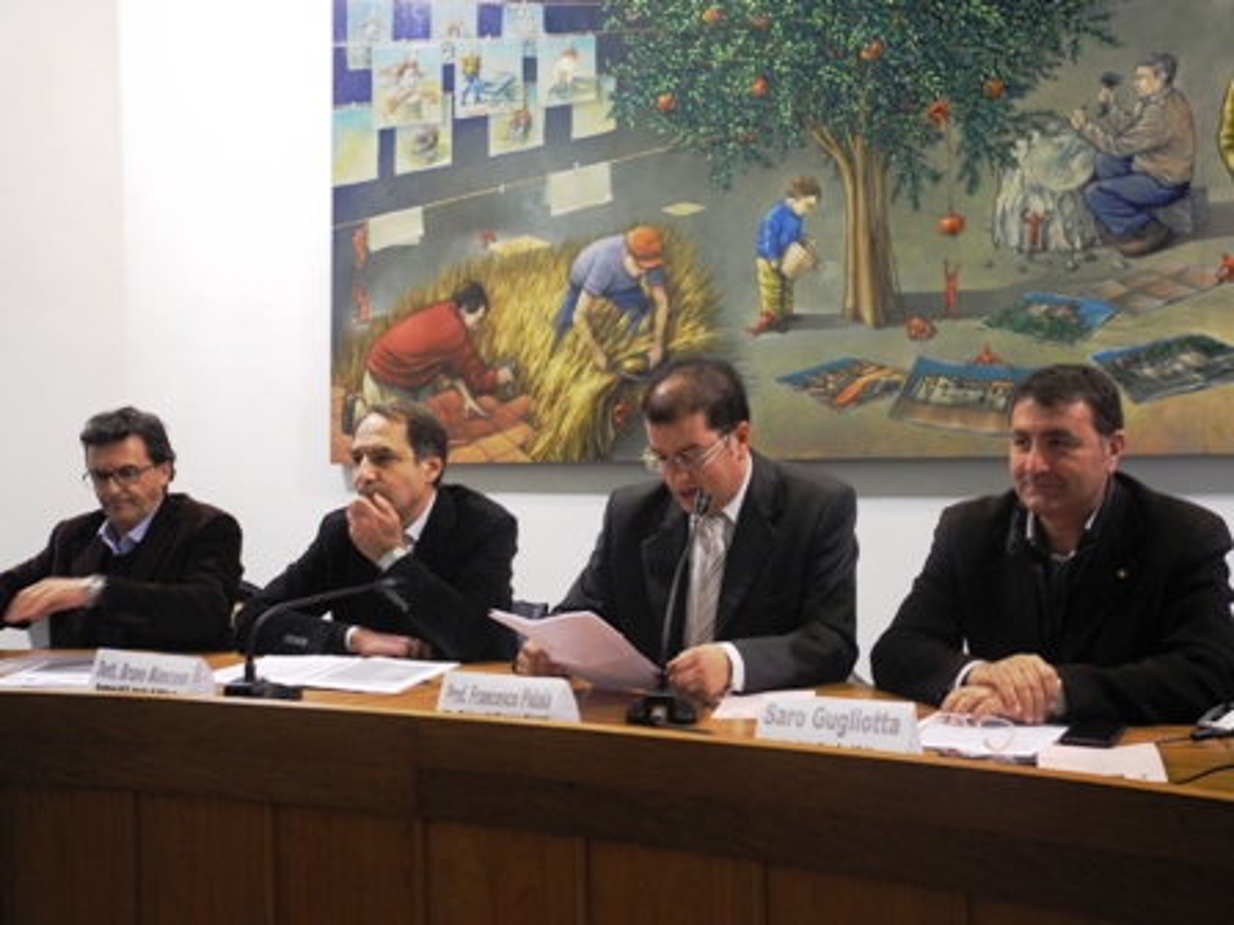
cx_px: 617
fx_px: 1355
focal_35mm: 38
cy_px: 462
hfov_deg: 49.0
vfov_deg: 37.7
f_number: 3.2
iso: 400
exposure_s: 1/30
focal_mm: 8.1
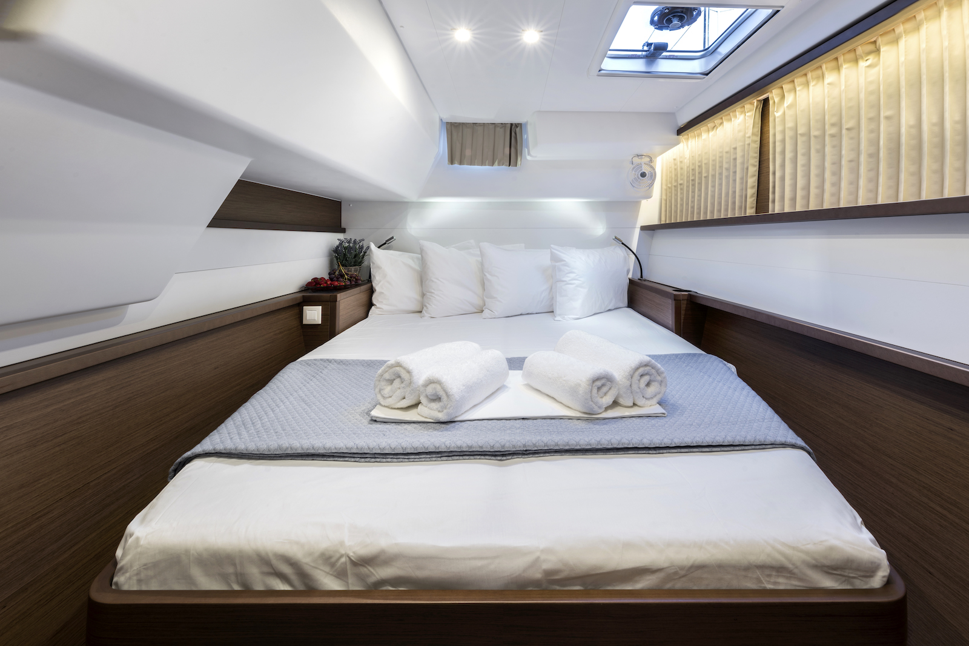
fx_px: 377
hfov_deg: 104.2
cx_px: 484
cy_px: 323
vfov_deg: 81.2
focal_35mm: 14
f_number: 16
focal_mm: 14
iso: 100
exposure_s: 2
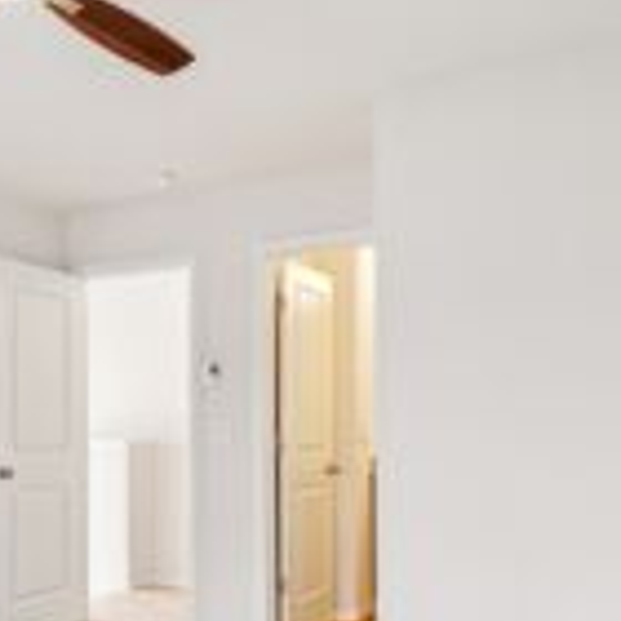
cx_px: 124
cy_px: 468
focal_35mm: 39
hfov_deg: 41.0
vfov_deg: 41.5
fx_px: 792
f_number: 8
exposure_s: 1/60
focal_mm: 16
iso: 1600
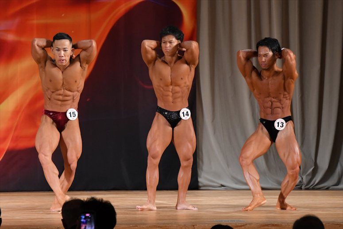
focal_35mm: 255
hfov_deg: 8.1
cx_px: 172
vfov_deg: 5.4
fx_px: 2428
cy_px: 114
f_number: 5.6
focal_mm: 170
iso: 4000
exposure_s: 1/400
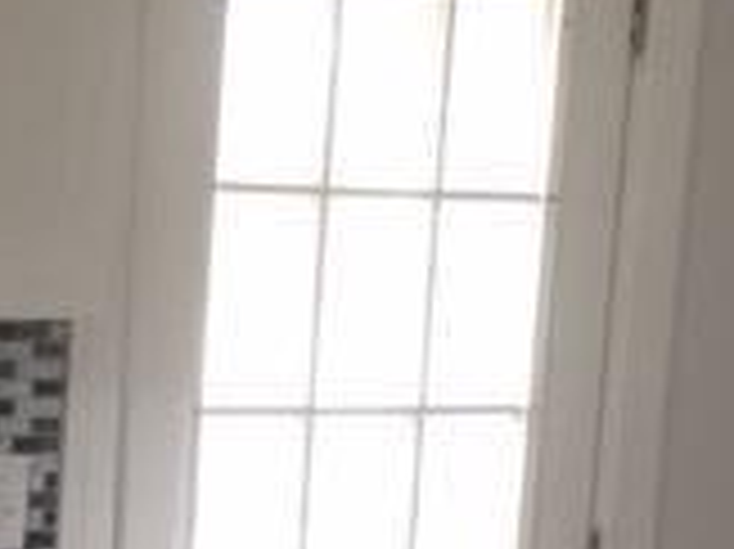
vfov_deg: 12.8
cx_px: -50
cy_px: 518
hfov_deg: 16.8
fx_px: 2415
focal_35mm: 114
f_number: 2.2
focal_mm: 4.15
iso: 100
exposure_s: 1/15
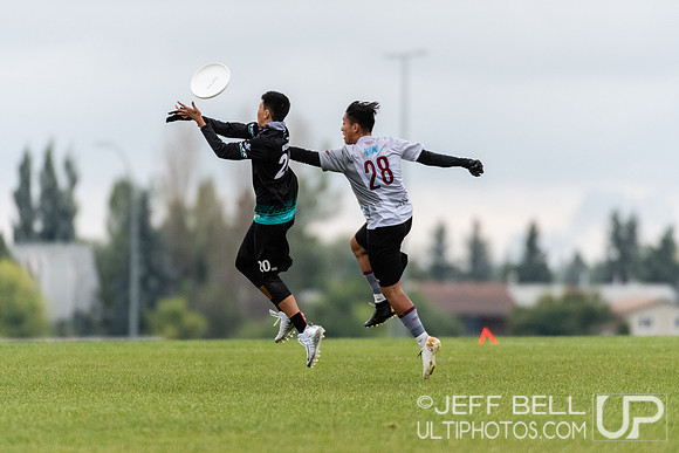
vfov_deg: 2.3
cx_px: 340
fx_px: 11319
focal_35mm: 600
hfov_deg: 3.4
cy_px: 226
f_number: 4
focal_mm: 400
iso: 1600
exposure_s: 1/2000
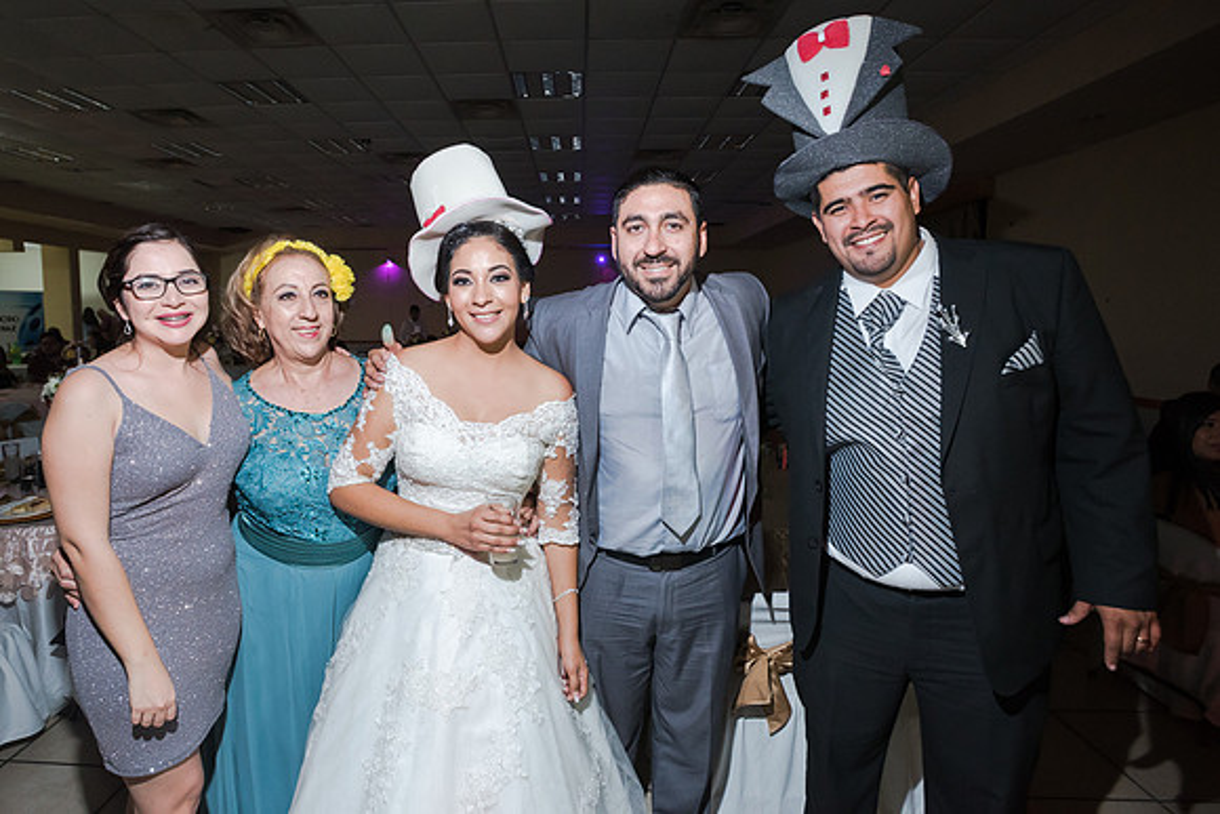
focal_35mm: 19
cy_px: 364
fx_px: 637
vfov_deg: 65.0
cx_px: 546
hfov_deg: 87.2
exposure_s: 1/100
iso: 1600
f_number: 3.5
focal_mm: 17
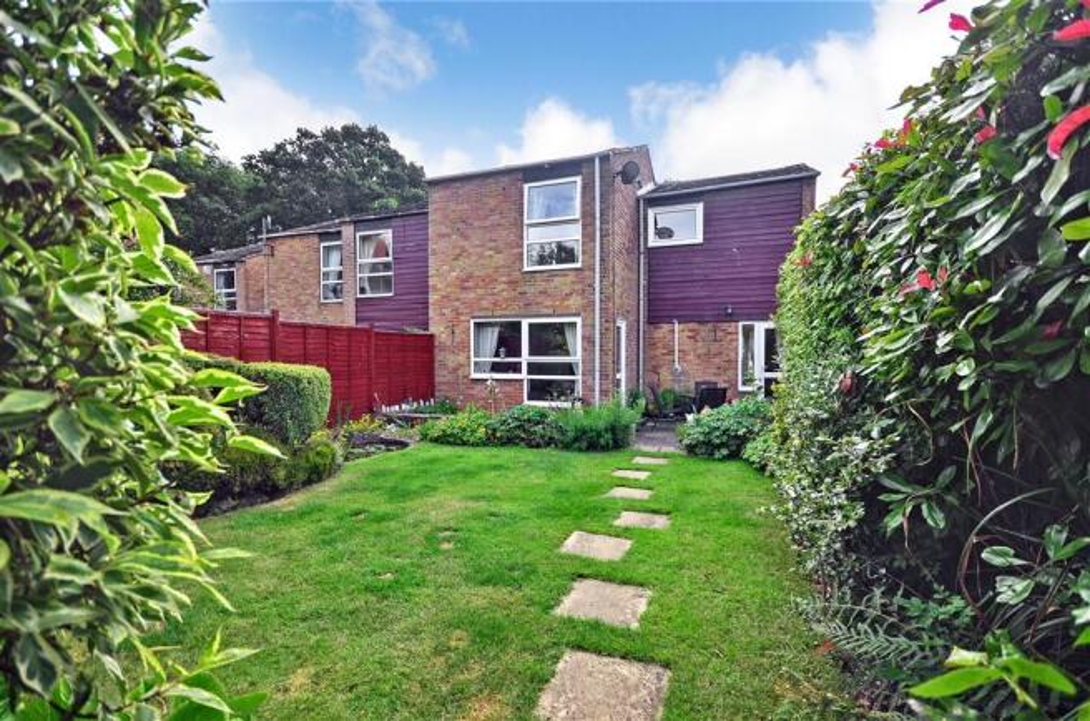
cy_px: 360
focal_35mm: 15
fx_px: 453
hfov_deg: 100.5
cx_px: 545
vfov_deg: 77.0
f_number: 4
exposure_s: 1/320
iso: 200
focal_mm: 10
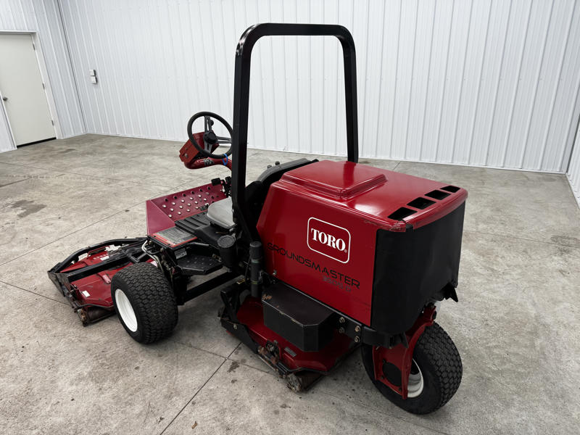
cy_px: 218
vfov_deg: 56.8
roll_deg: +1.6
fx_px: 402
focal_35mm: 24
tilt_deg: -23.1
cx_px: 290
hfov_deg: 71.6
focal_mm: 6.76
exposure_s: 1/120
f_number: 1.78
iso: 80
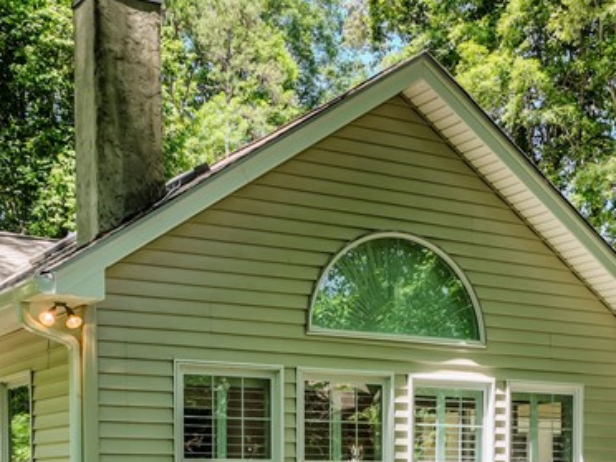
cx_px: 412
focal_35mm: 66
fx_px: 1174
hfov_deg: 29.2
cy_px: 602
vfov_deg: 20.3
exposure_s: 1/800
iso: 400
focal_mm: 12.29
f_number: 2.8
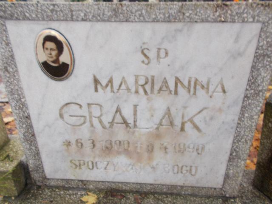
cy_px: 102
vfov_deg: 53.1
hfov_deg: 67.3
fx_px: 204
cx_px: 136
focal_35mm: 26
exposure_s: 1/25
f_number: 3.2
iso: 125
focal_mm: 4.6
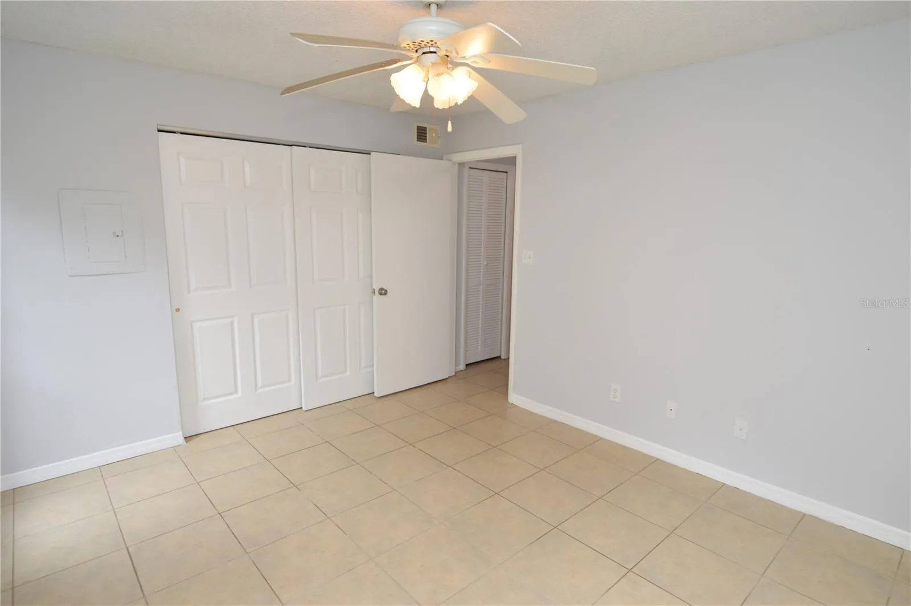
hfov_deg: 90.1
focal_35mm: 18
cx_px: 456
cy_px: 303
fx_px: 455
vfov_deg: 67.3
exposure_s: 1/80
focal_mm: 12
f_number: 4.5
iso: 400
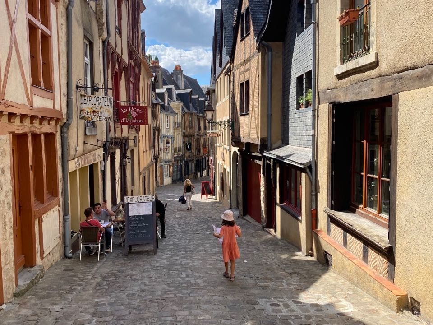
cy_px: 162
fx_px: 325
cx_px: 216
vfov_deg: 53.1
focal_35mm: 26
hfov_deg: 67.3
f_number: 1.8
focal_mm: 4.25
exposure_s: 1/1565
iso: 32
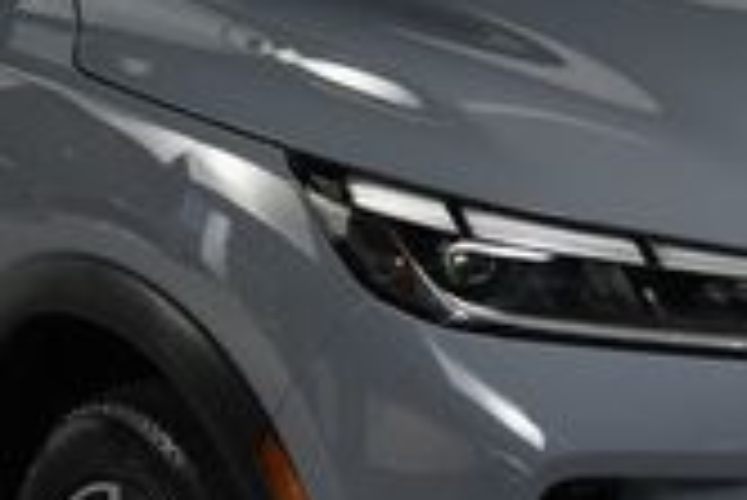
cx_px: 468
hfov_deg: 13.7
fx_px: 3115
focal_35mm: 150
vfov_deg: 9.2
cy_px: 257
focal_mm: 26
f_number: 11
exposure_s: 1/160
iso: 100
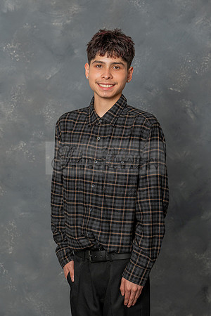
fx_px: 838
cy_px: 149
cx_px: 71
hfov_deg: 14.3
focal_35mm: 95
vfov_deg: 21.4
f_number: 4
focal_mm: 60
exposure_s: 1/200
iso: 200
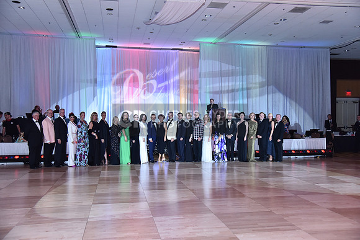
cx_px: 180
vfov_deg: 37.9
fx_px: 350
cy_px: 120
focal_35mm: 35
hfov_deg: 54.4
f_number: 4
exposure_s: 1/250
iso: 2000
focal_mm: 35
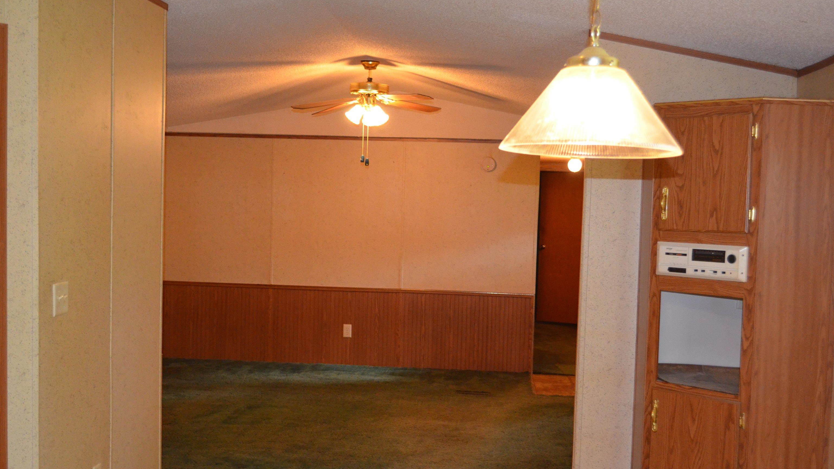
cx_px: 417
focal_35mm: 46
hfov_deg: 45.0
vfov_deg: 26.2
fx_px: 1007
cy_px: 258
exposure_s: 1/60
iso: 2200
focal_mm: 29
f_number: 4.5
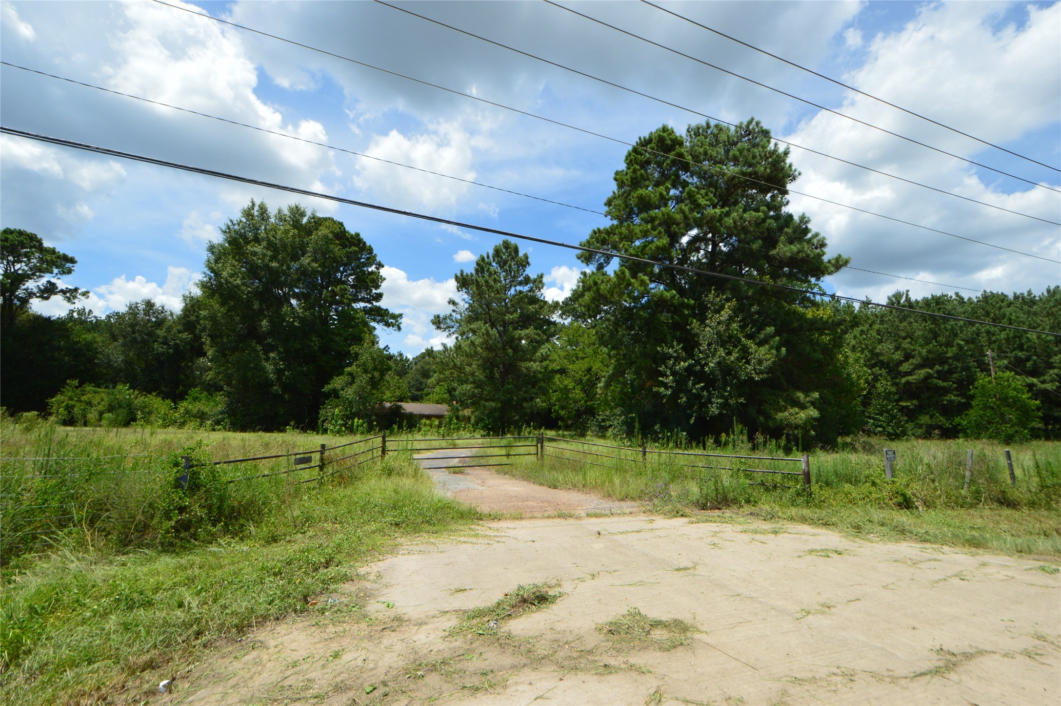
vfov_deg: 77.2
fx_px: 442
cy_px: 353
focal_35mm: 15
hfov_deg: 100.4
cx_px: 530
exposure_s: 1/400
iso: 400
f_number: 11
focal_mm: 10
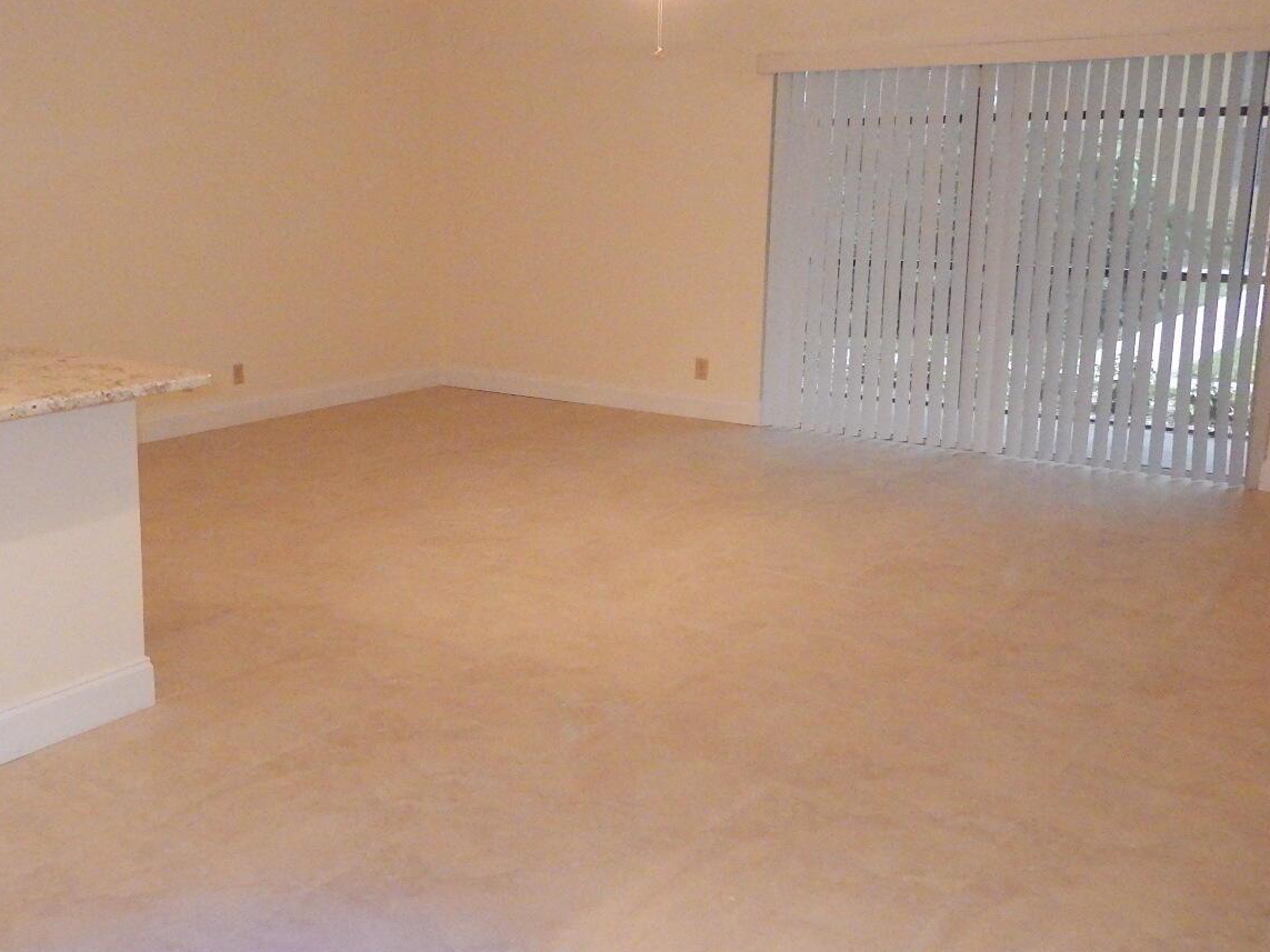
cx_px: 472
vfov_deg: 40.7
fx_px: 1284
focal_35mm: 35
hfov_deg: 52.0
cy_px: 450
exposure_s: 1/80
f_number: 3.4
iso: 1600
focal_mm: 4.5
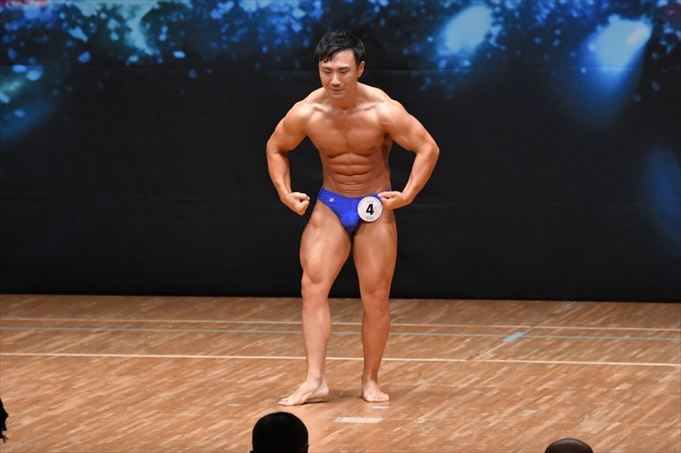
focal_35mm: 315
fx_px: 5956
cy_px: 226
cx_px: 340
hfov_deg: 6.5
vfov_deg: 4.4
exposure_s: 1/400
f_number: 5.6
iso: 6400
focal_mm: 210
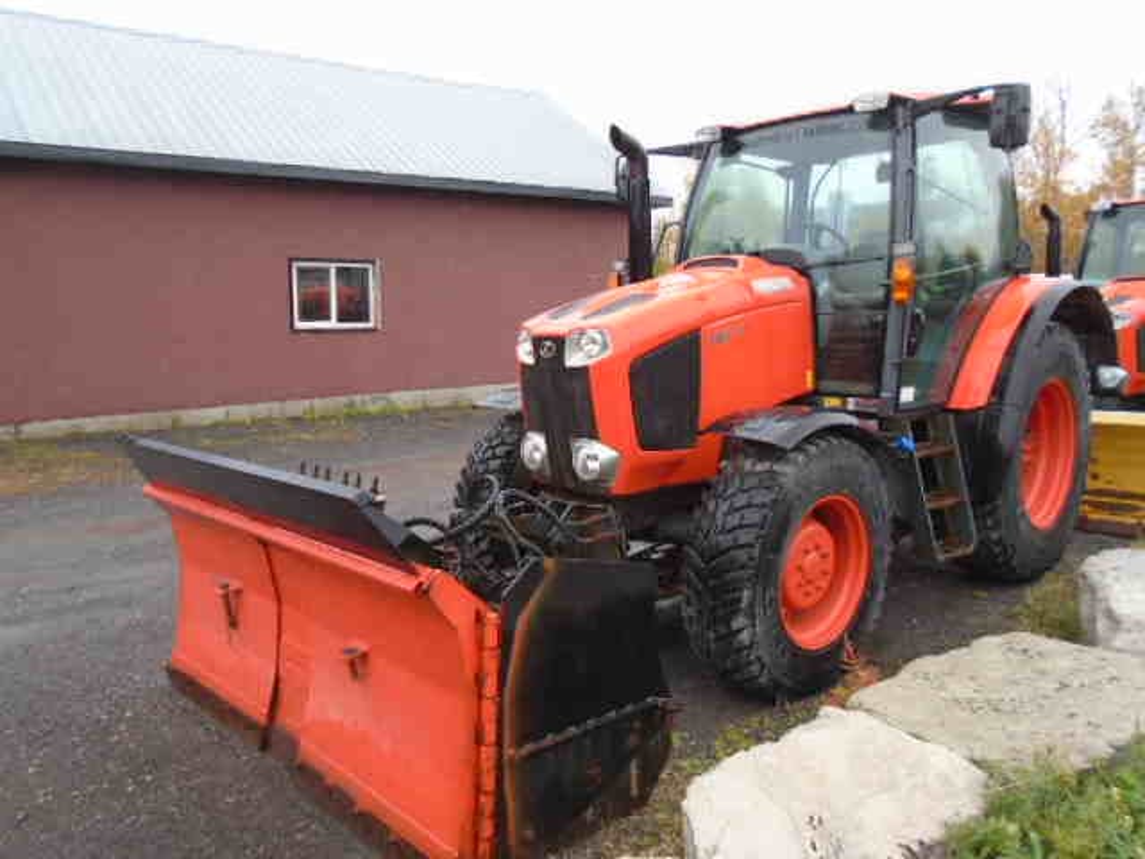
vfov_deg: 53.1
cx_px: 572
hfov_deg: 67.3
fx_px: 860
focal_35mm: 26
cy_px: 430
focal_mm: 4.6
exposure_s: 1/40
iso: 100
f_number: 3.2
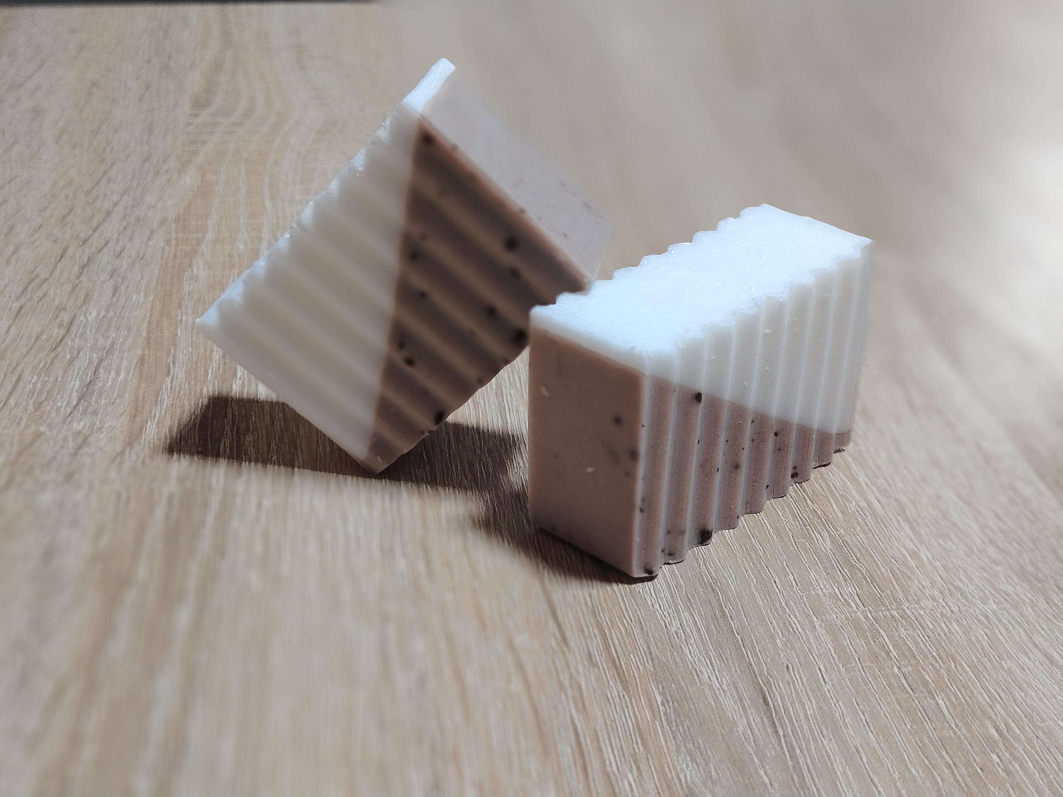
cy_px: 398
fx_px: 1474
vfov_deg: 30.3
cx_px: 532
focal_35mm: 48
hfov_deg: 39.7
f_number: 4
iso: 392
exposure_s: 1/25
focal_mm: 5.25
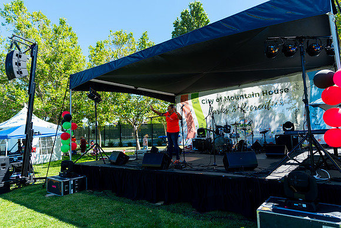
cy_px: 114
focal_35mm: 24
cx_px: 170
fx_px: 227
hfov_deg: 73.7
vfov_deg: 53.2
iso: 160
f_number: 2.8
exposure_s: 1/1250
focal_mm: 24
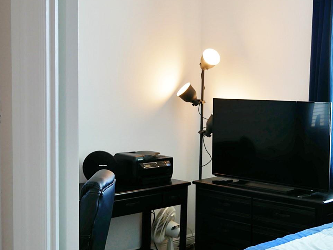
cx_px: 205
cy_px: 132
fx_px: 577
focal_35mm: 60
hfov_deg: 32.0
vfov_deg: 24.4
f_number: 3.9
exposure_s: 1/60
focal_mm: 18
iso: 250
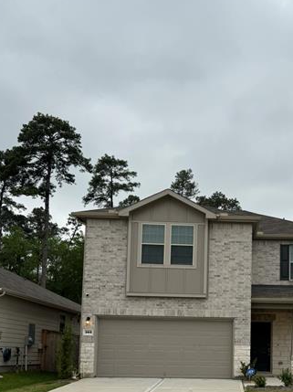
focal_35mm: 43
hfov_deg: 32.6
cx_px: 236
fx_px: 486
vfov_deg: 42.0
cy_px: 311
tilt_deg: +6.4
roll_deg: -0.1
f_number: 1.78
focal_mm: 6.76
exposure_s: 1/1261
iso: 80
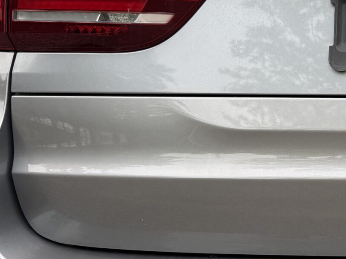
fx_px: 760
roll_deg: +0.4
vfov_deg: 19.3
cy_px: 65
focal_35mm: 76
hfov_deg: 23.4
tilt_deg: -2.4
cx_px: 420
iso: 64
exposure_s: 1/155
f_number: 1.78
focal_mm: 6.76
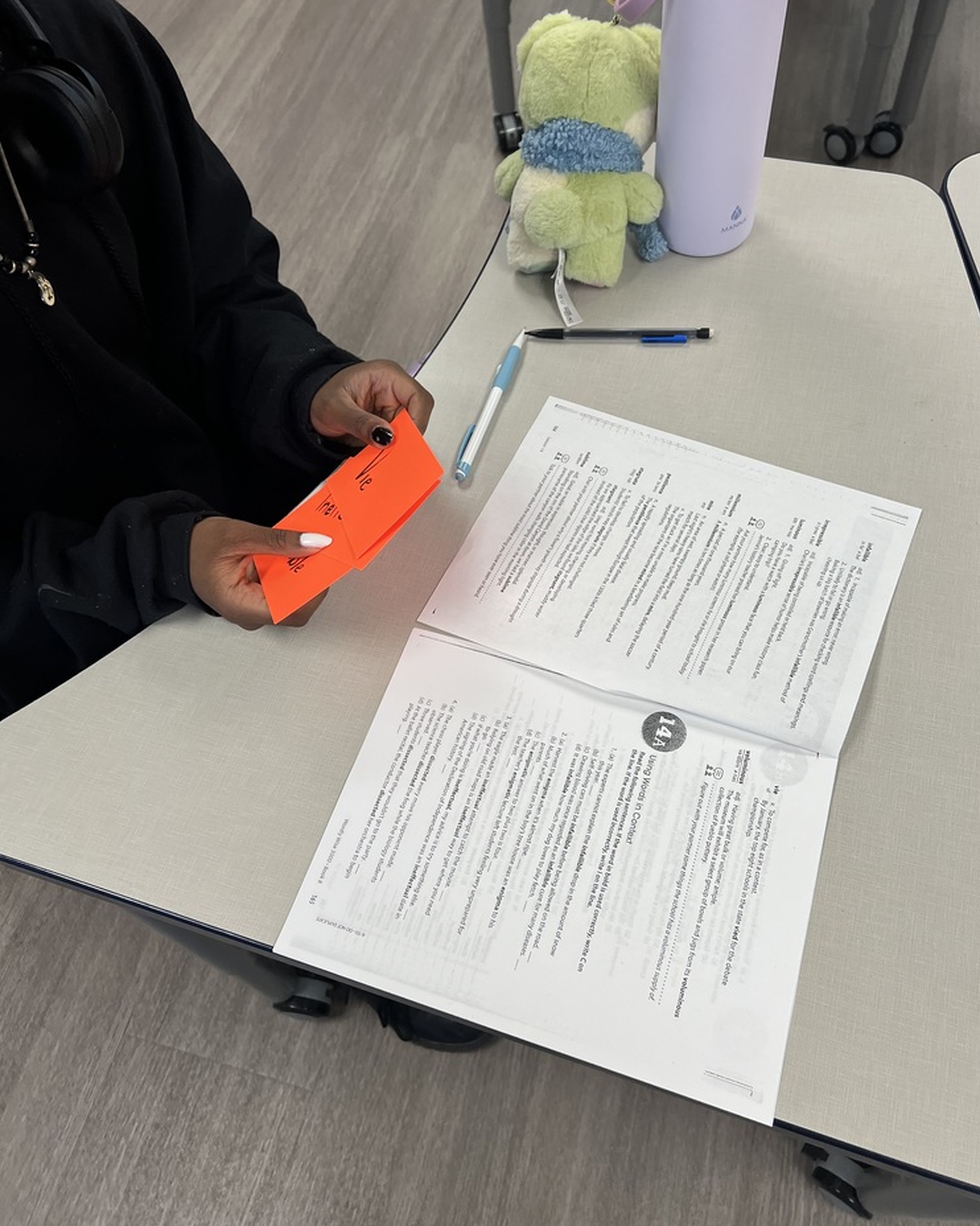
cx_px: 503
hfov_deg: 51.5
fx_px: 1015
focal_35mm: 28
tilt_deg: -57.1
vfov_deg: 62.2
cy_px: 583
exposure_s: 1/120
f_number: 1.5
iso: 100
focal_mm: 5.7
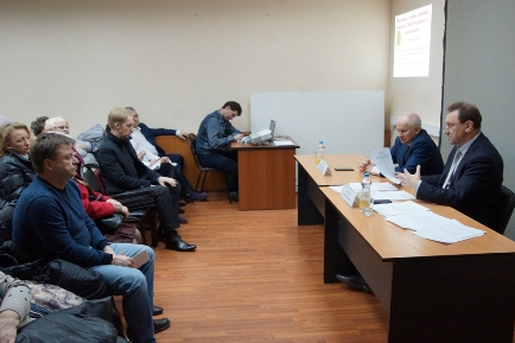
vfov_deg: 42.3
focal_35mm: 31
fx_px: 443
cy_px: 172
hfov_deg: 60.3
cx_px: 258
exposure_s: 1/125
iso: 2000
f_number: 5.6
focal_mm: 20
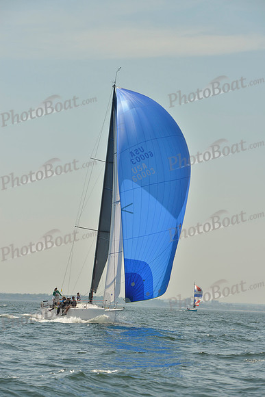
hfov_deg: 11.8
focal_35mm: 116
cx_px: 132
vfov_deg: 17.6
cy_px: 198
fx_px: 1280
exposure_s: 1/1250
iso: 200
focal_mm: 116
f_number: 9
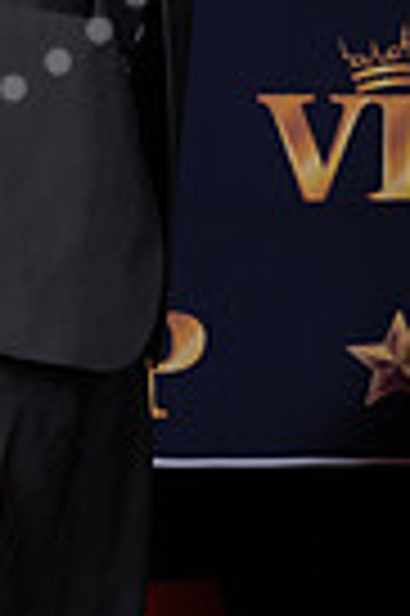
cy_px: -283
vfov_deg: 7.5
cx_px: -171
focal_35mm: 270
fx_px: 4624
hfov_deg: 5.0
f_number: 8
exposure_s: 1/125
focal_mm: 82
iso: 400
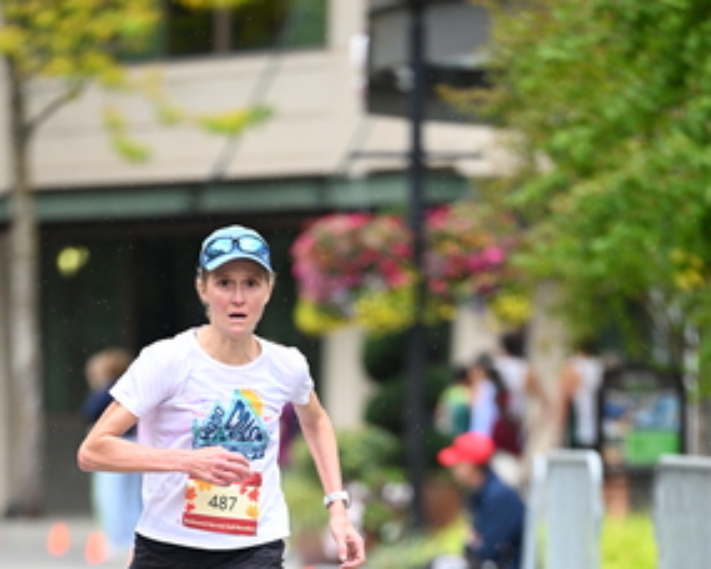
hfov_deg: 5.3
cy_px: 646
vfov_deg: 4.3
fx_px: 7618
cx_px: 318
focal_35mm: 362
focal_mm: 200
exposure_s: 1/1250
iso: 1250
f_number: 2.8
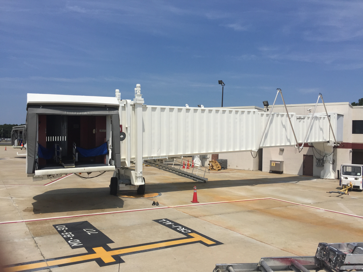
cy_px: 136
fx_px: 304
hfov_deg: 61.7
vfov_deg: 48.2
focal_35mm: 29
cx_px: 182
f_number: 2.2
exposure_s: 1/4950
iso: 32
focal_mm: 4.15
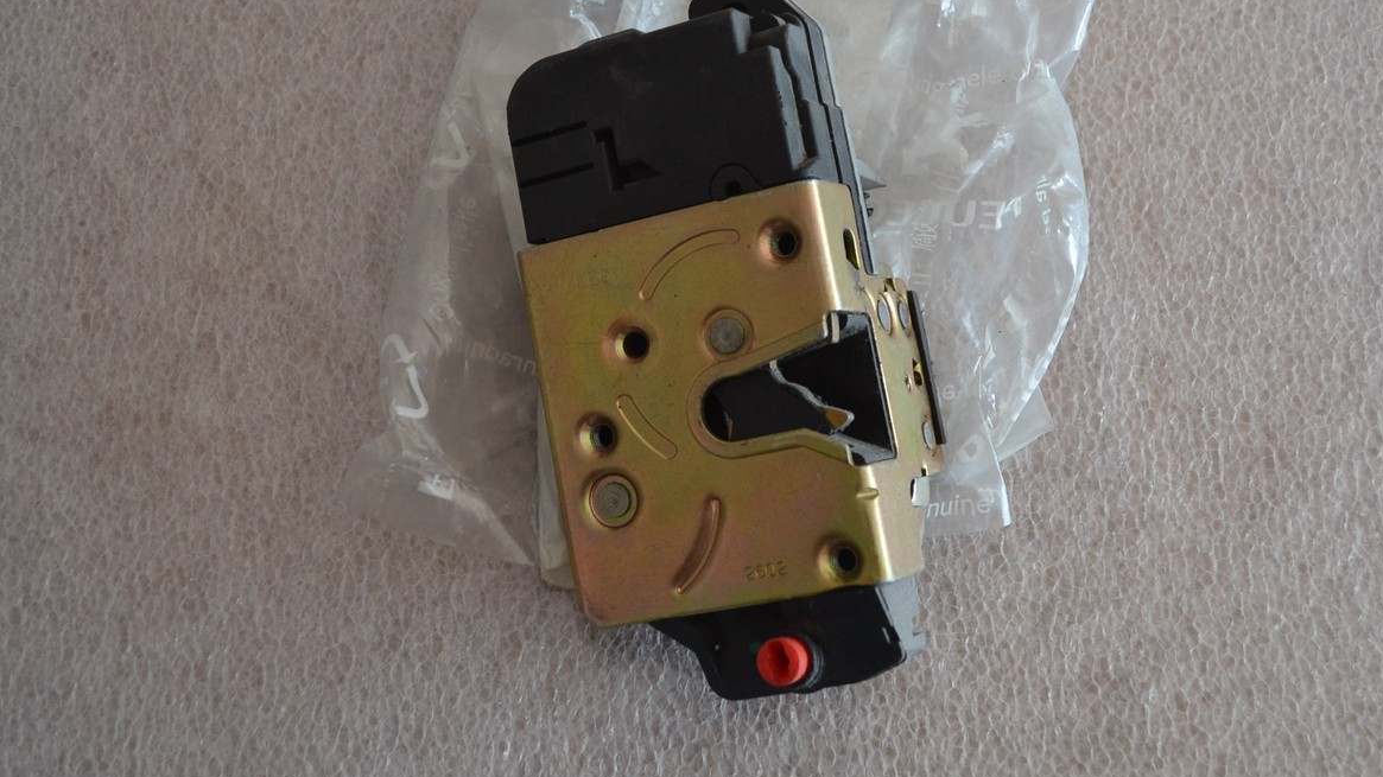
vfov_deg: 23.4
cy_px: 265
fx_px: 1870
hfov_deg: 40.6
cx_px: 744
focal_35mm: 51
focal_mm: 28
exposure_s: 1/60
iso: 450
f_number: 4.5
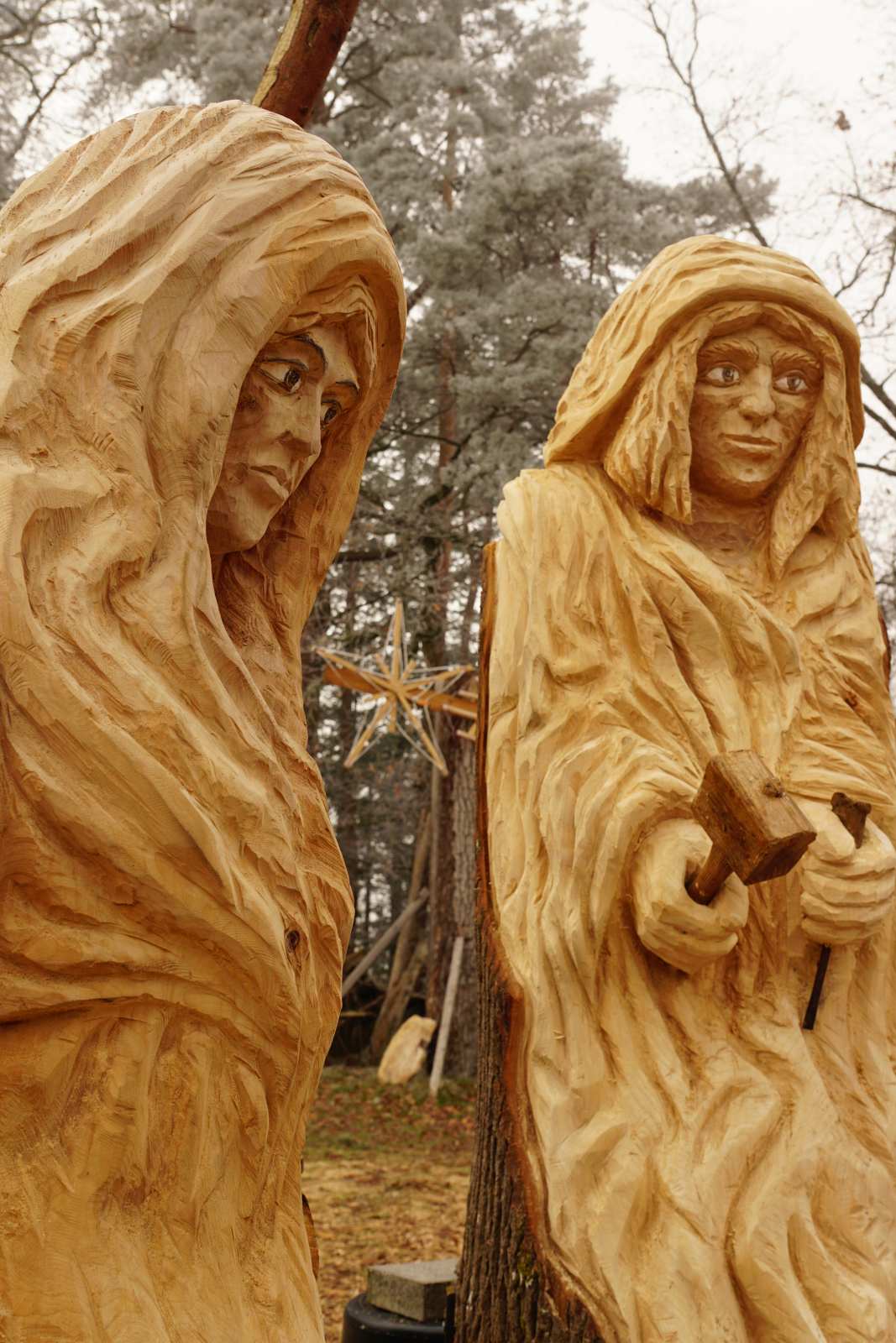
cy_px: 672
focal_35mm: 33
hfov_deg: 40.0
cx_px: 448
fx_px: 1232
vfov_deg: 57.2
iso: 200
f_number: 4.5
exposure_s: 1/200
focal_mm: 22
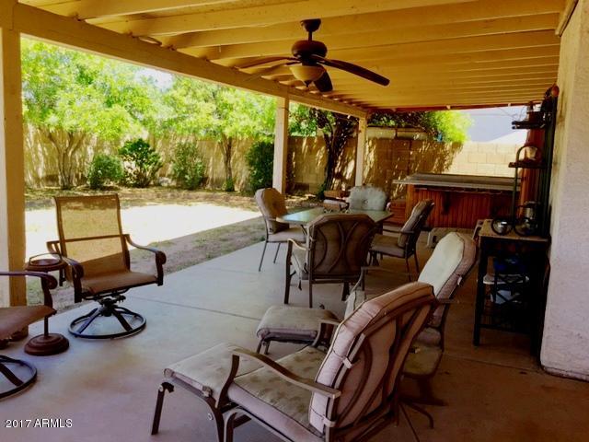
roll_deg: -3.0
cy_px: 221
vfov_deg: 48.2
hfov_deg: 61.7
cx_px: 294
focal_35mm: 29
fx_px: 493
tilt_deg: -9.6
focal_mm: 4.15
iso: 32
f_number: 2.2
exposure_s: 1/260
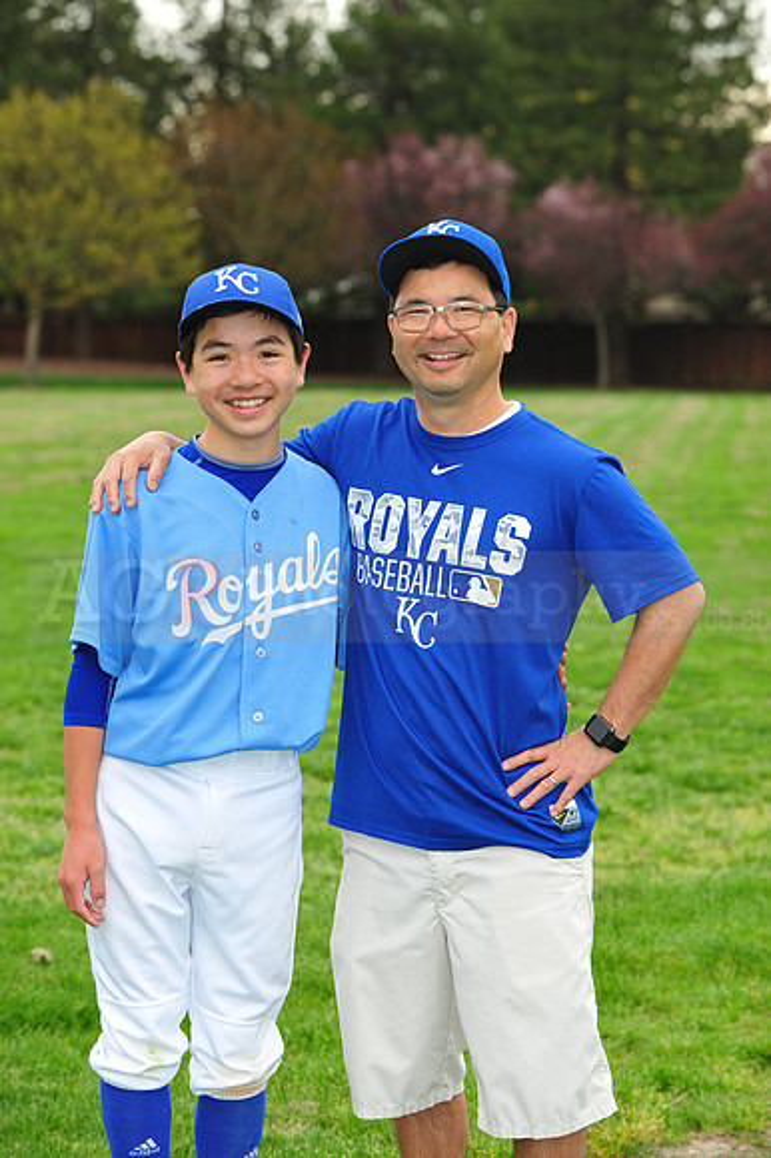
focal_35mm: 120
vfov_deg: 17.1
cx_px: 386
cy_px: 579
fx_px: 3859
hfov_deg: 11.4
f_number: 7.1
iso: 400
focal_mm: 120
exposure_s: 1/250
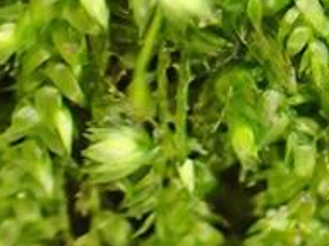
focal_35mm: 190
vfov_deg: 7.8
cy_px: 26
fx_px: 1806
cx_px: 448
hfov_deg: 10.2
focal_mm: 10.29
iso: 1600
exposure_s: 1/50
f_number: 3.5
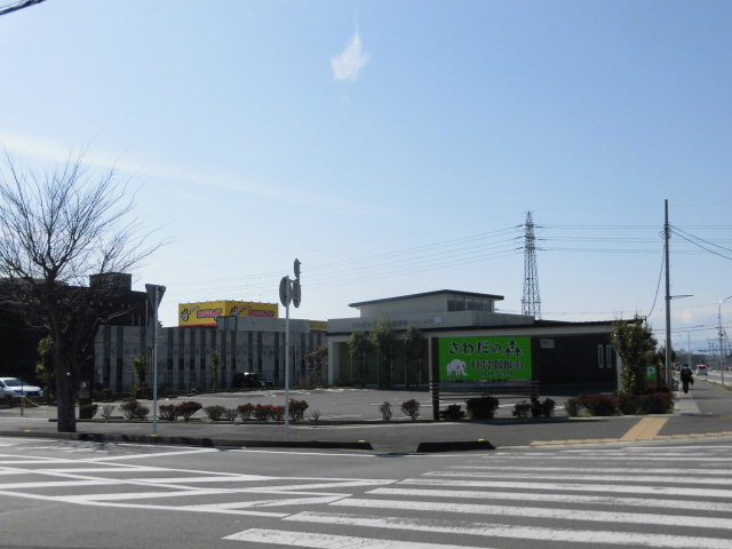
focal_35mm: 43
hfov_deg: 43.9
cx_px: 366
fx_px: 909
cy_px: 274
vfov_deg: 33.6
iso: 100
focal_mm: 7.72
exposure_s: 1/320
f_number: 9.7
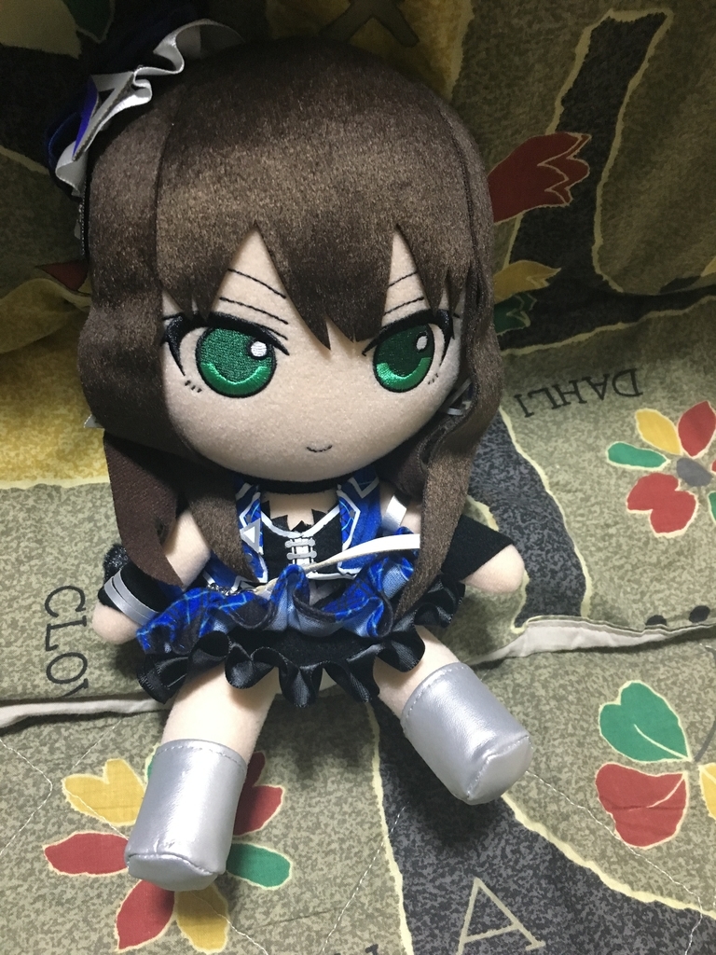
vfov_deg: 61.7
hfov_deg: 48.2
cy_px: 478
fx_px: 800
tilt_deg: -55.4
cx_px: 358
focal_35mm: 29
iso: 200
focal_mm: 4.15
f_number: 2.2
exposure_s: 1/15
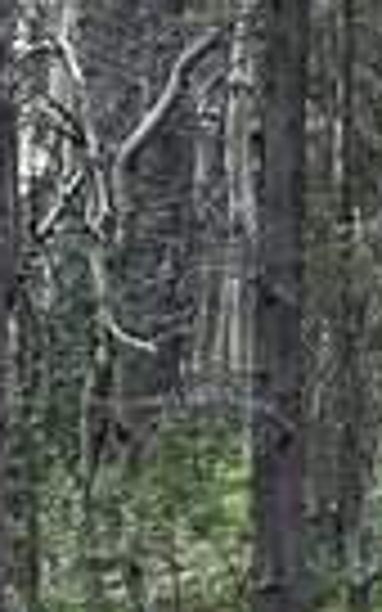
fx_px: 3115
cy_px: 202
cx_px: 463
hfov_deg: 7.0
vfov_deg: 11.2
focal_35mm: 187
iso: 64
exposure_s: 1/121
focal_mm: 6.86
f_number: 1.78
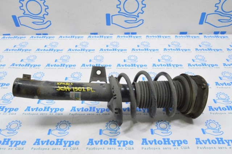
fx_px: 193
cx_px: 116
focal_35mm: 30
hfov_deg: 62.0
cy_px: 77
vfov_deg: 43.5
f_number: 20
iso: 6400
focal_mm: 20
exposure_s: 1/20
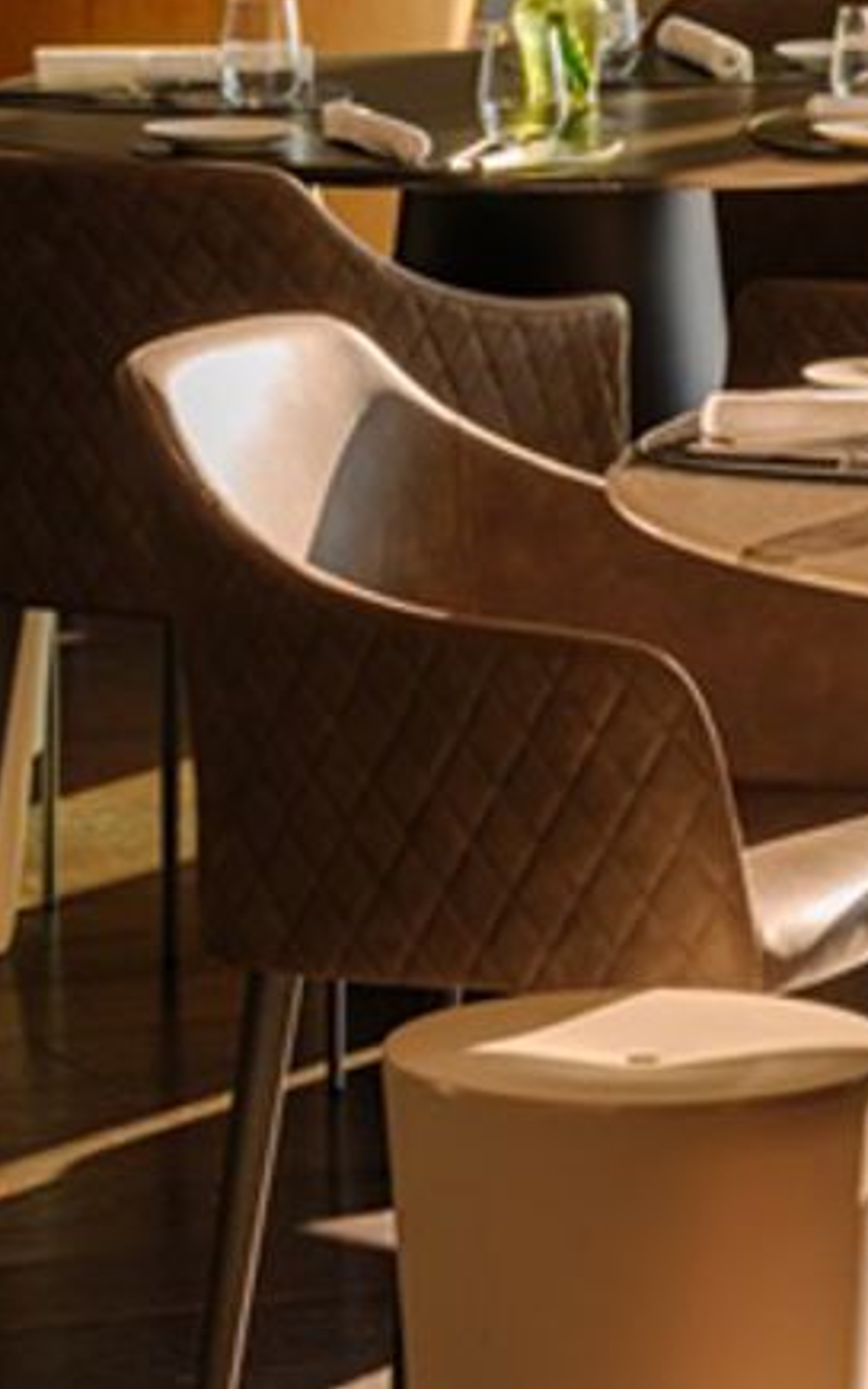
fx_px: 7946
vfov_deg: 9.9
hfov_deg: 6.2
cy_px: 32
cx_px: 814
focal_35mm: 210
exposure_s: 1/30
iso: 64
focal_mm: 70
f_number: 9
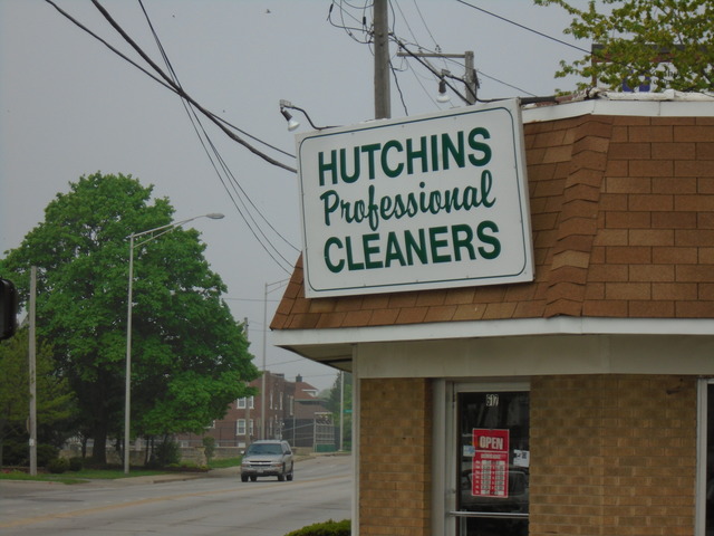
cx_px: 357
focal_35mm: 130
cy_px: 268
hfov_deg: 15.2
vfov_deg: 11.4
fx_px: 2681
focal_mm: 23
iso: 100
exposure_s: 1/320
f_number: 6.4
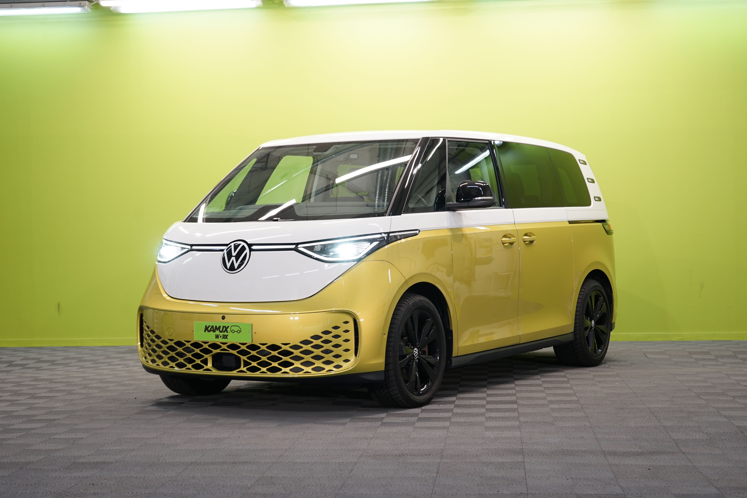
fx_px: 1307
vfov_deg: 21.6
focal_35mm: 63
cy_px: 249
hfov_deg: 31.9
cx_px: 374
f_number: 5.6
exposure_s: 1/25
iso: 320
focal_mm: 63
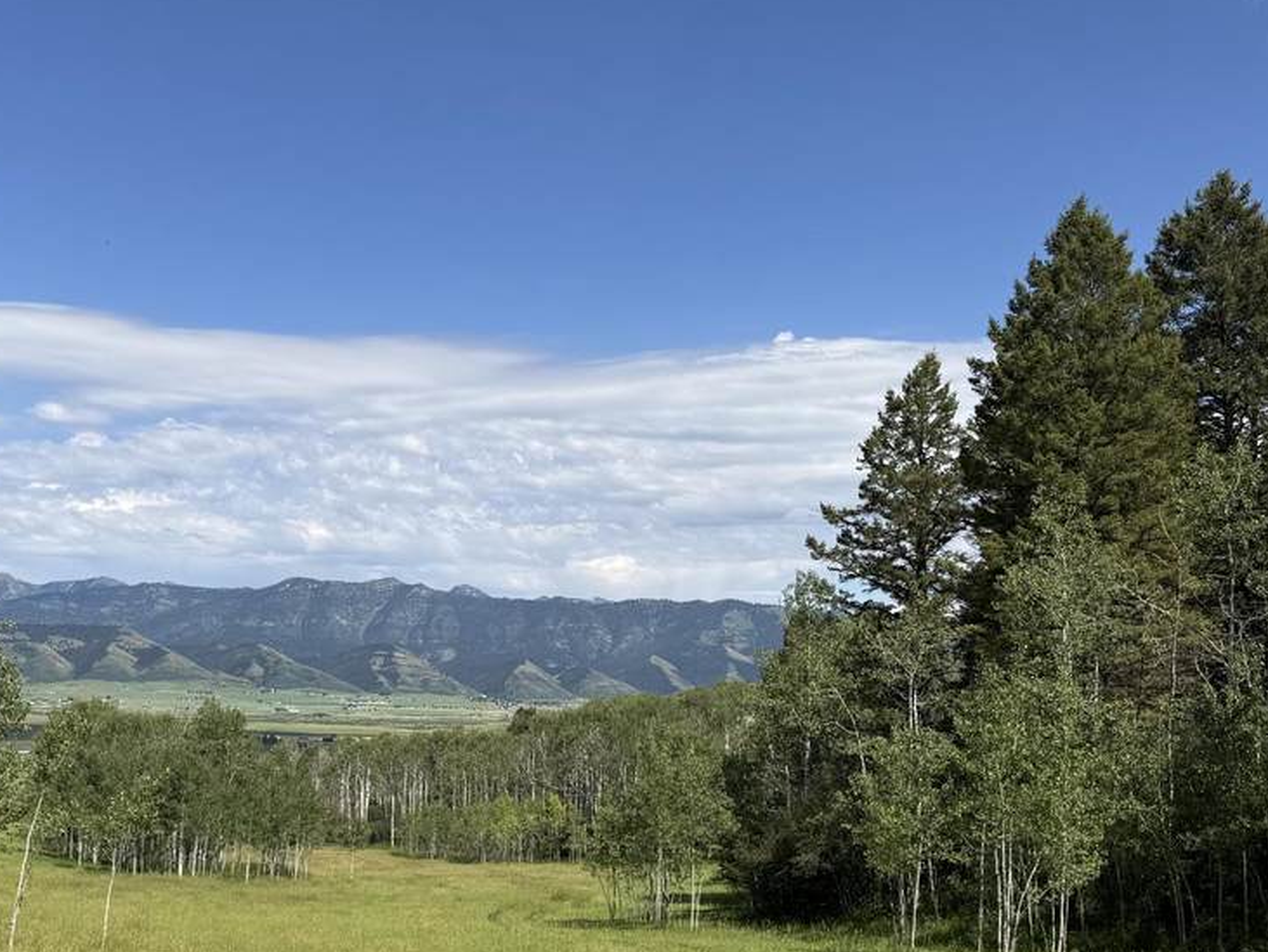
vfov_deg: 34.0
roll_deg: -1.5
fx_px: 1539
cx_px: 503
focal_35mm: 42
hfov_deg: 44.5
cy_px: 654
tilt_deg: +0.9
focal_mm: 6.76
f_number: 1.78
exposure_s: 1/5348
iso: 80
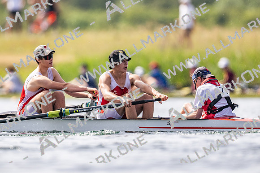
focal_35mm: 900
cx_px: 130
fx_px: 6496
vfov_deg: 1.5
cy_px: 86
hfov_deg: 2.3
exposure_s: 1/2500
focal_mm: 600
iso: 200
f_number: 4
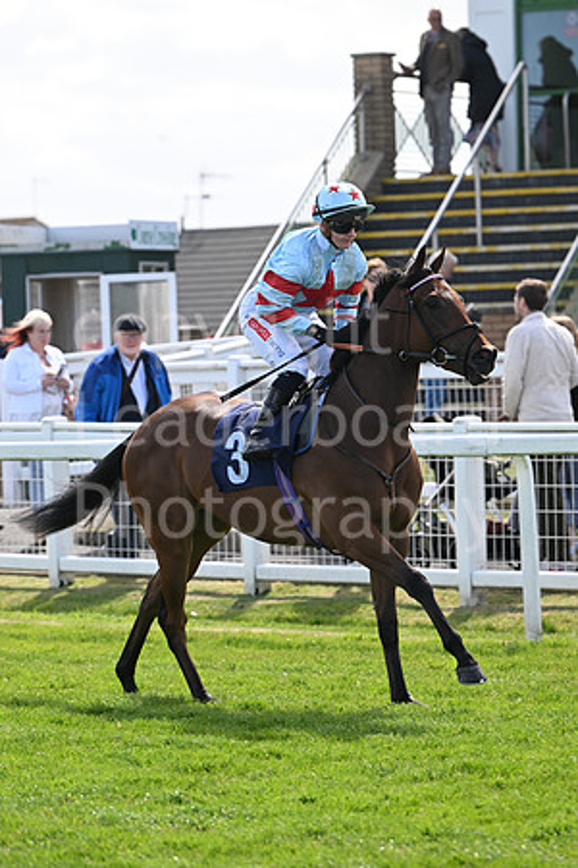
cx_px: 289
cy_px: 434
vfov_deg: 10.3
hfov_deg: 6.9
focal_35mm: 200
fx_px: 4816
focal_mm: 200
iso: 400
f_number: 5.6
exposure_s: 1/1000
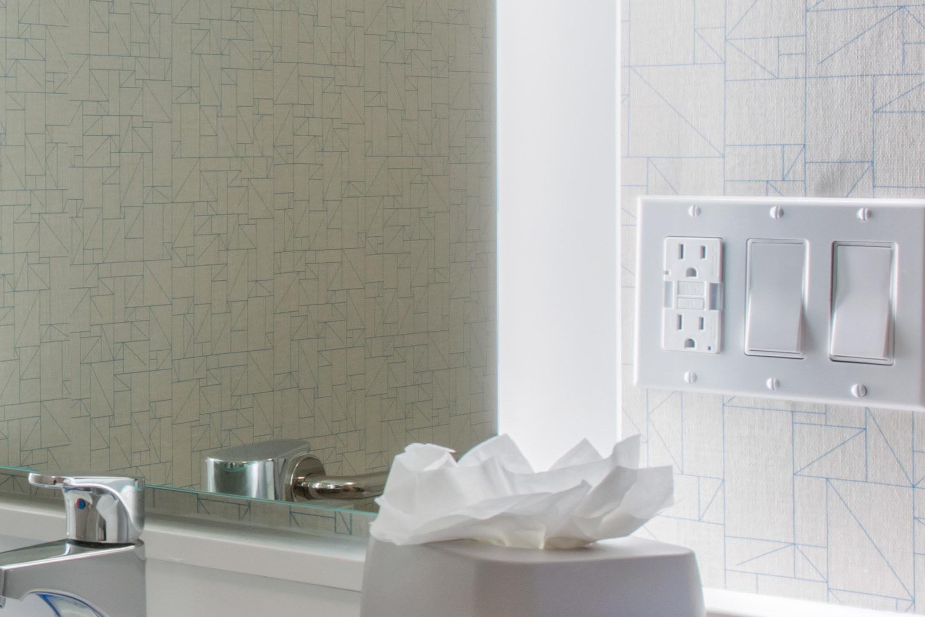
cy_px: 241
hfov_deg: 22.5
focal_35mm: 81
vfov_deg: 16.8
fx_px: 2082
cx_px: -257
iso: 400
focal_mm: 24
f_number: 11
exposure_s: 1/5
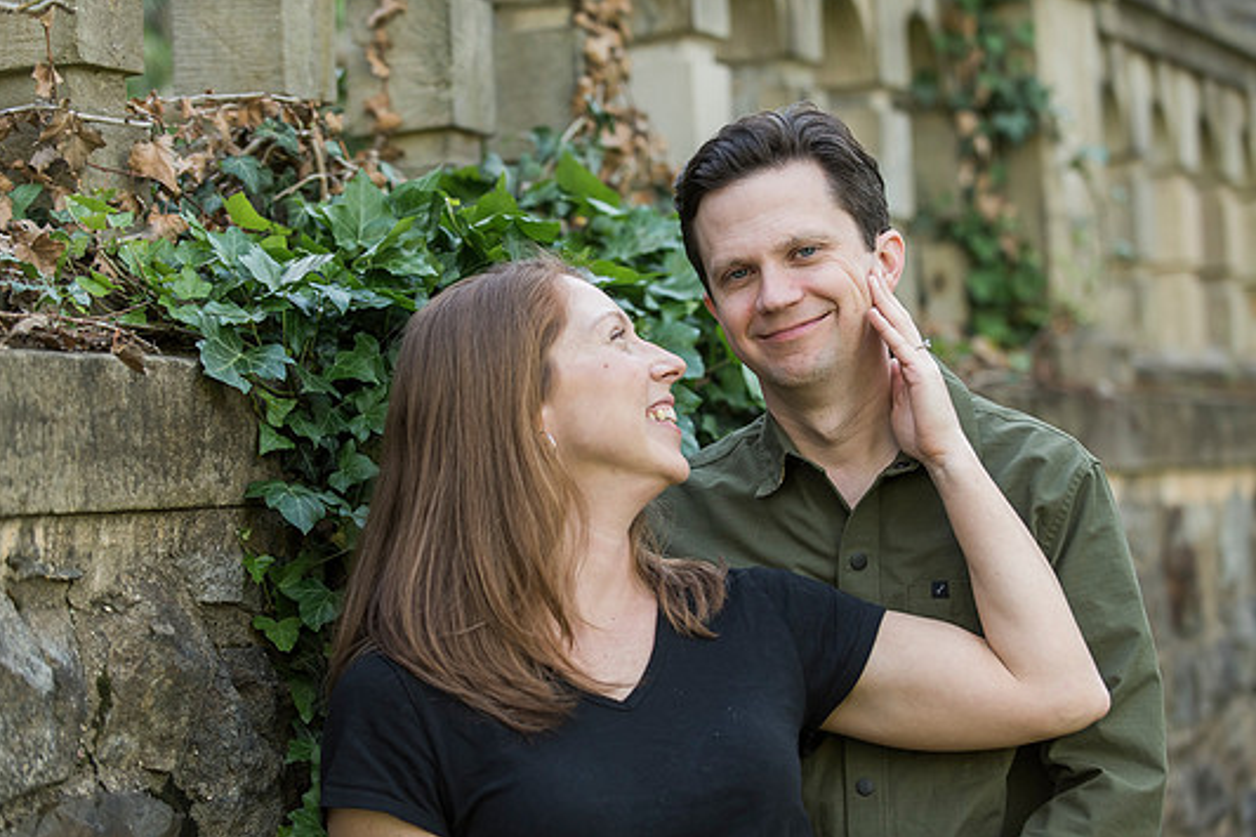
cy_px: 428
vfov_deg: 14.0
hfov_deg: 20.8
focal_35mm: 98
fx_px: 3418
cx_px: 639
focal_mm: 90
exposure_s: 1/500
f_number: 3.2
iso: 800
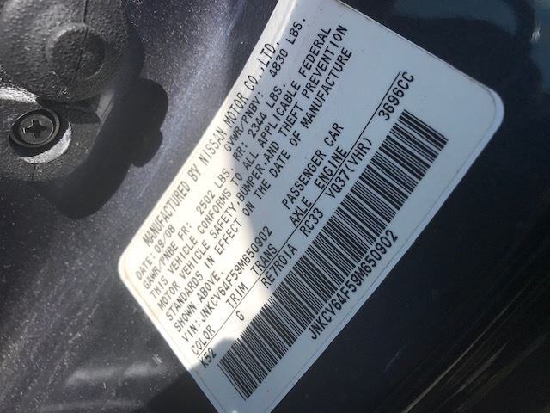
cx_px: 275
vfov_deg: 49.7
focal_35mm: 28
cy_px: 206
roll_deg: -19.1
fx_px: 445
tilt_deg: -39.6
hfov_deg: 63.4
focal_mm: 3.99
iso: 20
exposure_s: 1/2817
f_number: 1.8
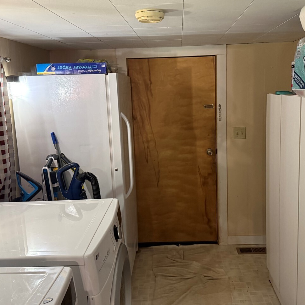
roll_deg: +1.7
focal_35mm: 35
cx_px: 172
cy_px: 144
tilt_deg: -9.2
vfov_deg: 47.2
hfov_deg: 47.1
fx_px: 349
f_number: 1.78
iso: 400
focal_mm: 6.76
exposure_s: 1/60
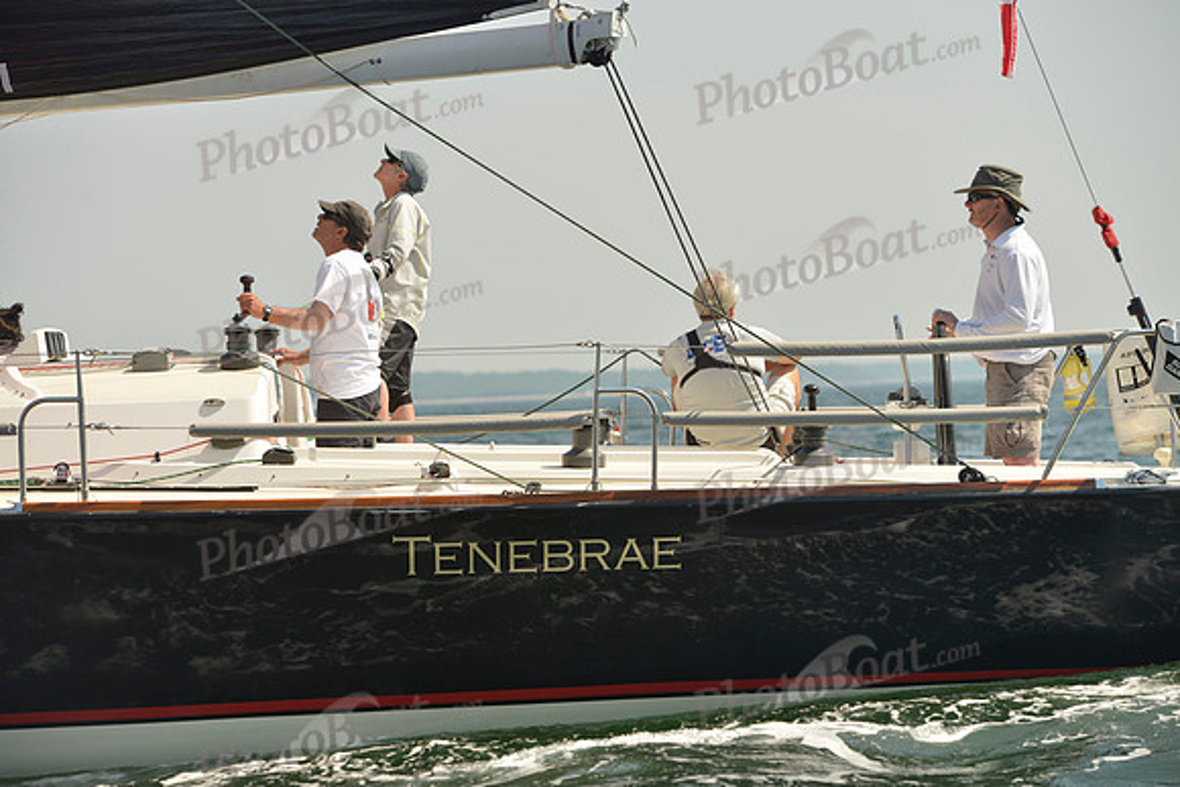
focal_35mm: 135
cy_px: 394
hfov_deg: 15.2
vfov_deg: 10.2
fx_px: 4426
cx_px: 590
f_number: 5.6
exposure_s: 1/1250
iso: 200
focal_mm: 135
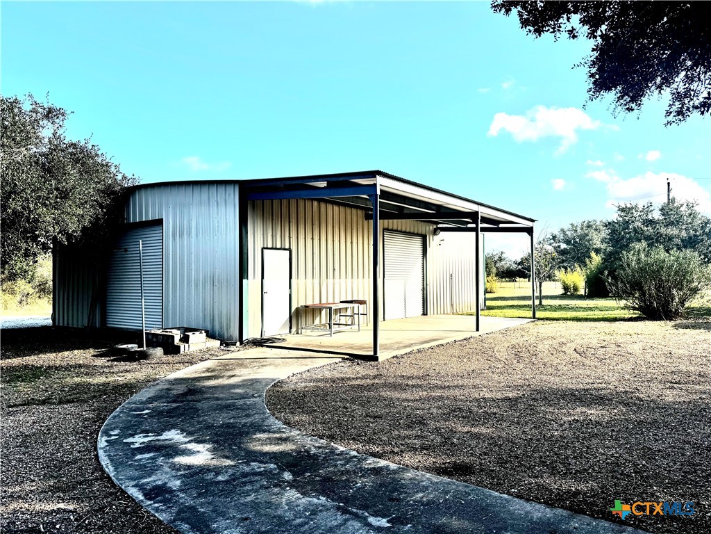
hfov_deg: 71.6
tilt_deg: +1.6
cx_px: 356
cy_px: 267
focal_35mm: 24
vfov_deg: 56.8
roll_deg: +0.4
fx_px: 493
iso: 80
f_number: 1.78
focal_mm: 6.76
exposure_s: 1/3413
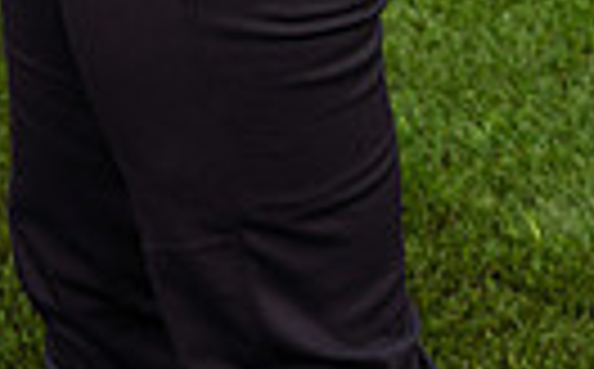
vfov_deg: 6.7
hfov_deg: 11.5
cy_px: -626
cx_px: -18
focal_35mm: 181
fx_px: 2925
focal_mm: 52
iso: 125
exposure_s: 1/200
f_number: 8
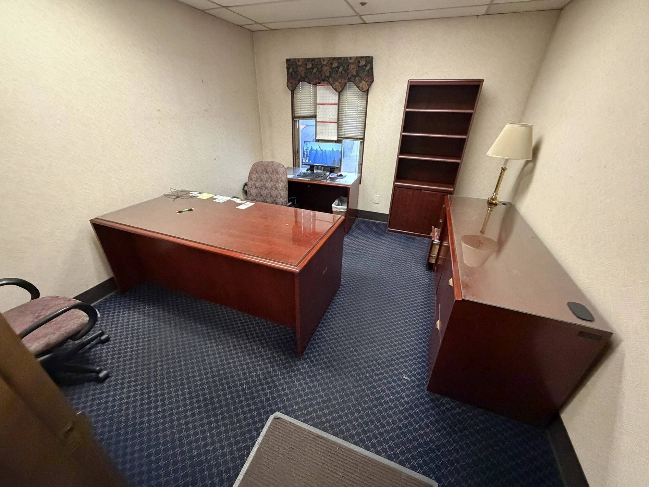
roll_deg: -0.2
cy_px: 244
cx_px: 324
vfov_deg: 85.7
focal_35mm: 14
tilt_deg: -28.6
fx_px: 262
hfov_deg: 102.1
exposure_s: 1/60
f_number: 2.2
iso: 800
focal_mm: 2.22
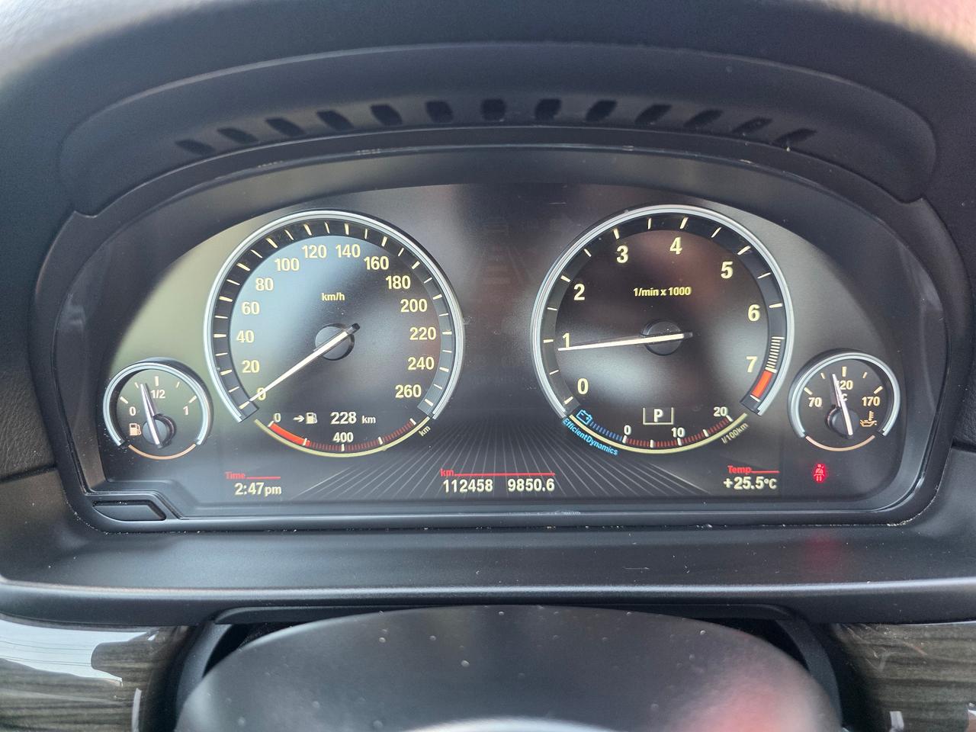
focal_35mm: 23
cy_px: 366
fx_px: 648
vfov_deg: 58.9
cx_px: 488
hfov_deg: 73.9
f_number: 1.7
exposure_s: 1/120
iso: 320
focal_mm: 6.3
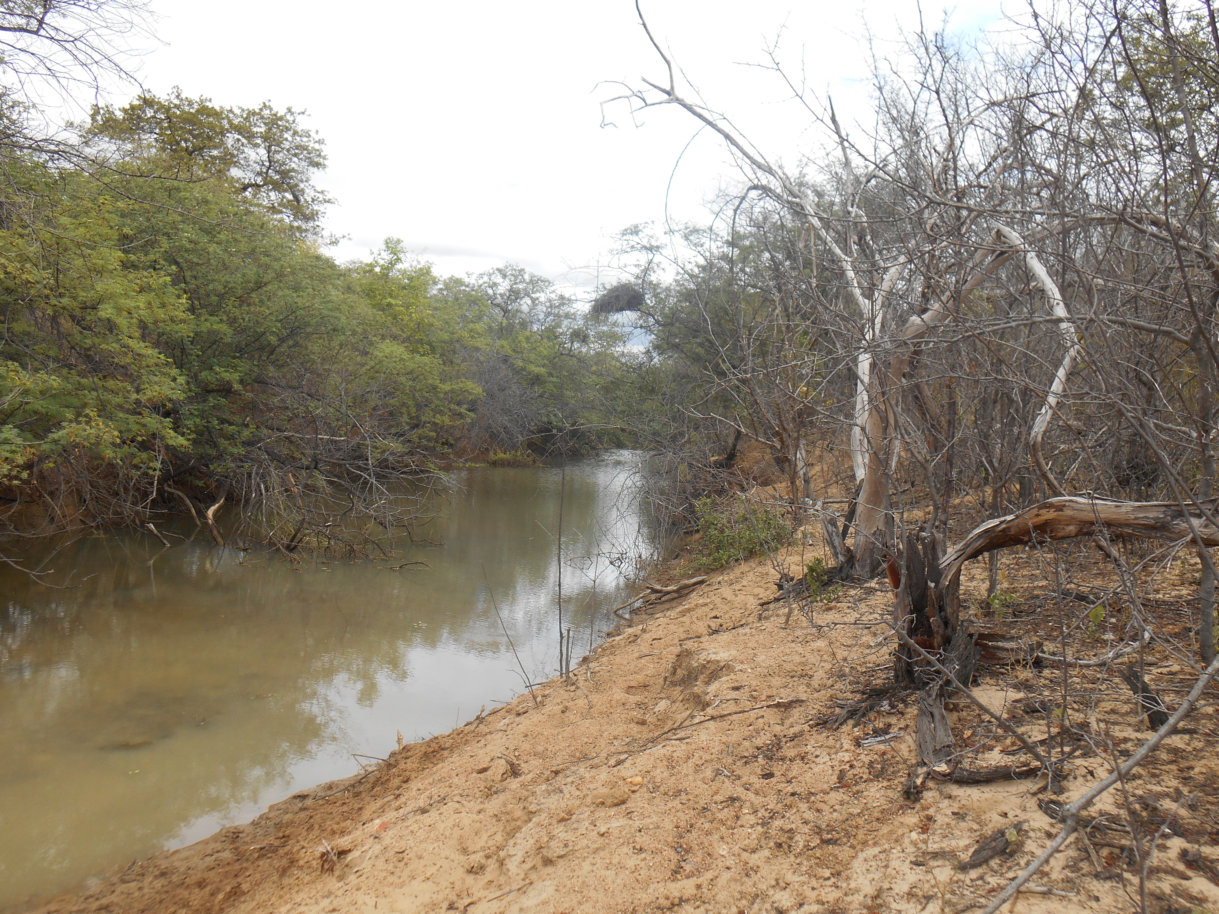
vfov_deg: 45.4
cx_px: 610
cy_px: 457
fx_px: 1092
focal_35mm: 31
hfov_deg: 58.4
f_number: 3.6
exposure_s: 1/400
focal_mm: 5.5
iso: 80
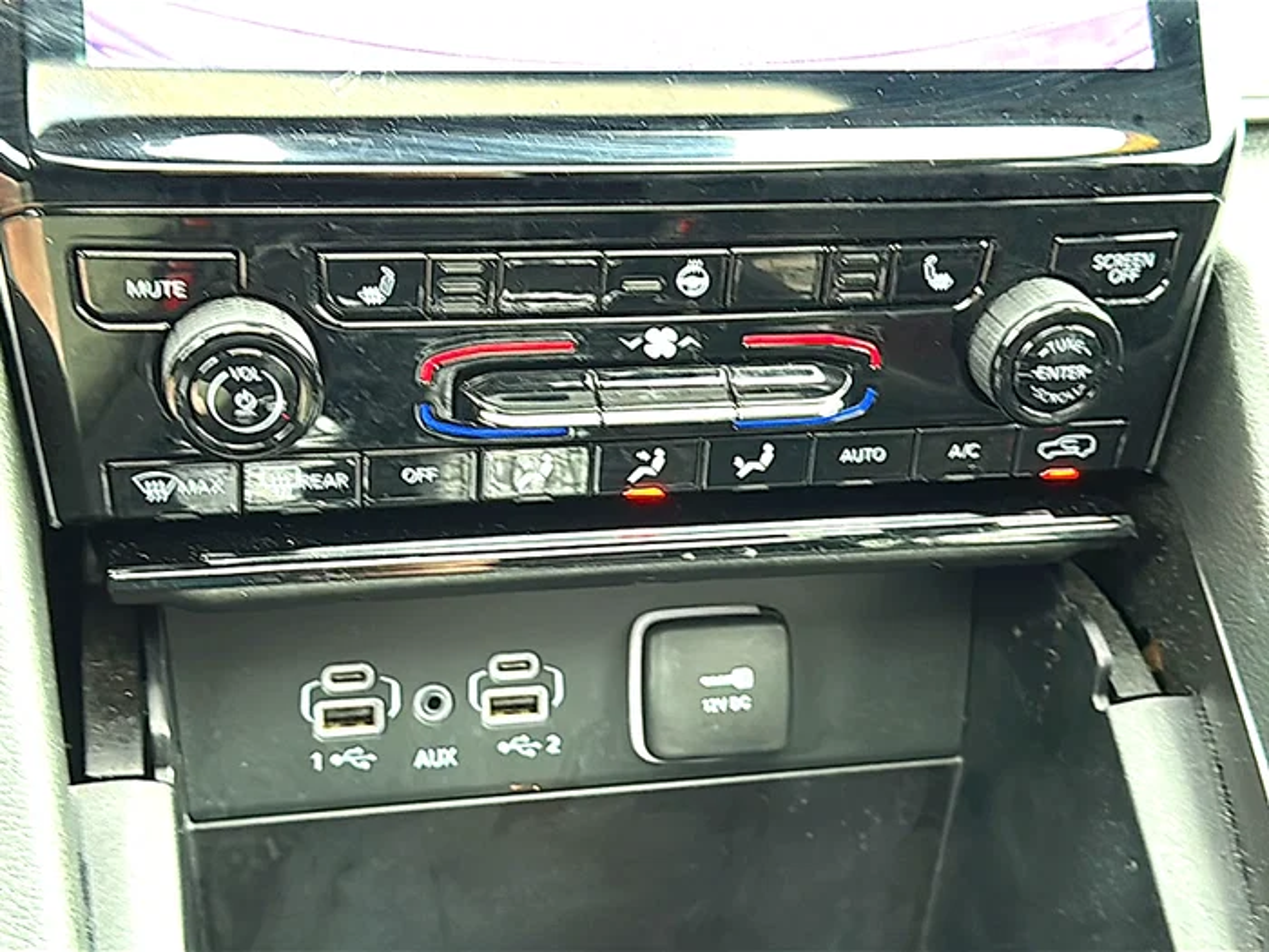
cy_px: 476
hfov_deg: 44.8
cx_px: 634
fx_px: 1540
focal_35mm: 42
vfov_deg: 34.3
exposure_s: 1/46
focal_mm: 6.86
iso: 250
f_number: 1.78
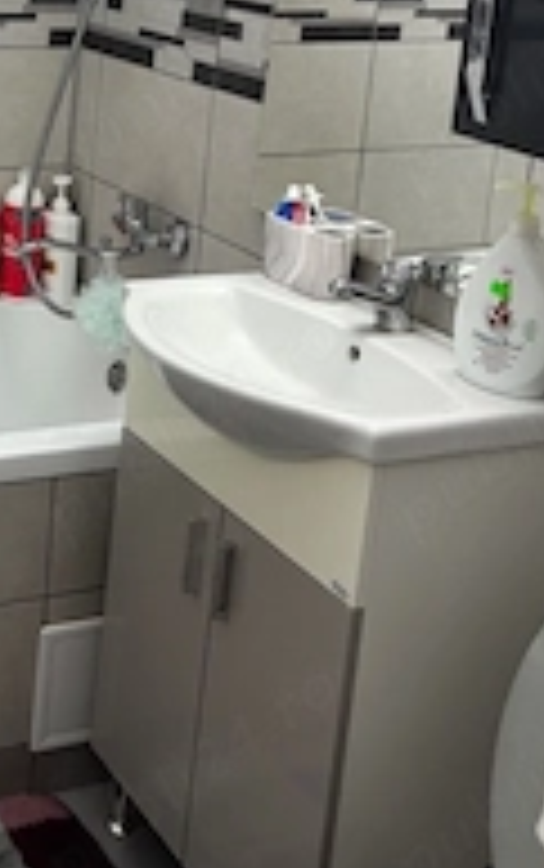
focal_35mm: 57
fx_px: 1349
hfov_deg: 21.5
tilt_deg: -11.1
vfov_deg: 34.2
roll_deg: -4.0
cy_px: 130
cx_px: -67
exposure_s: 1/50
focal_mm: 5.96
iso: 100
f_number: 1.6
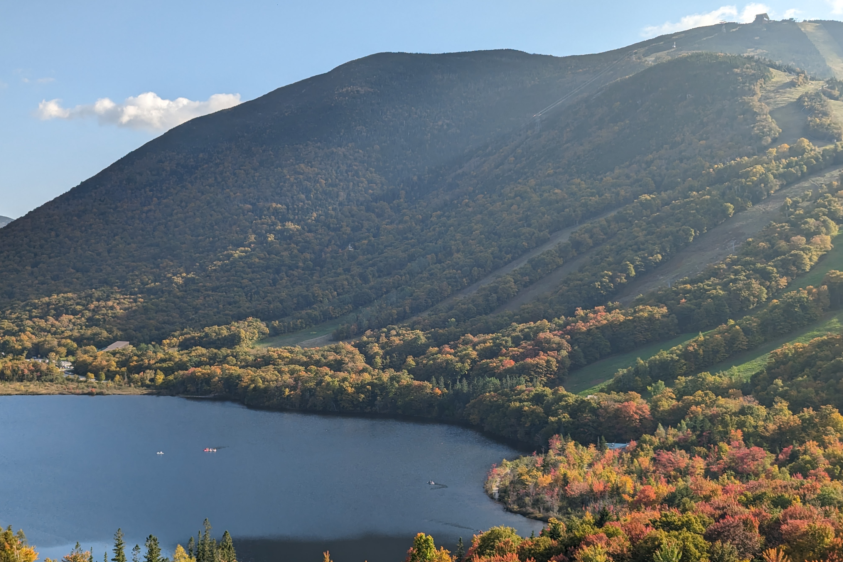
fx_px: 1194
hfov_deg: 38.9
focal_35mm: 51
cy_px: 323
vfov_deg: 26.5
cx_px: 416
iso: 41
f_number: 1.85
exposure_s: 1/1520
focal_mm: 6.81
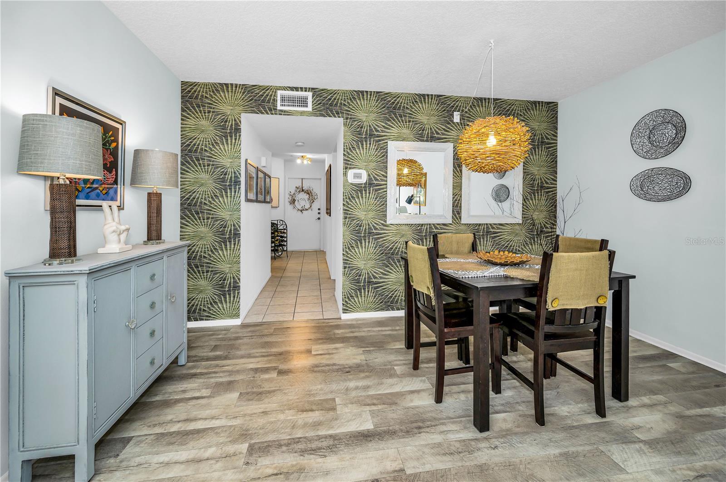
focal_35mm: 14
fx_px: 292
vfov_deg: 79.1
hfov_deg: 102.4
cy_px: 241
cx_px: 363
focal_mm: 14.5
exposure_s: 1/40
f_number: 5
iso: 250
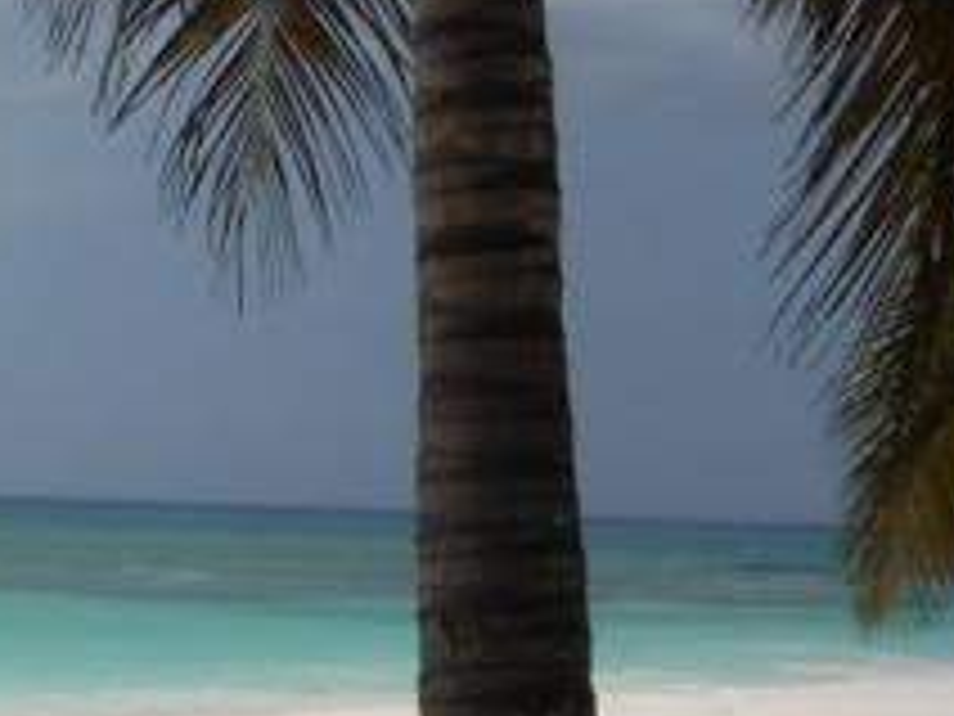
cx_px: -418
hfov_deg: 15.2
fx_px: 3335
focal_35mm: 121
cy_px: 423
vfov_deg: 12.2
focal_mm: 5.2
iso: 100
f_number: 6.3
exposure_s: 1/800
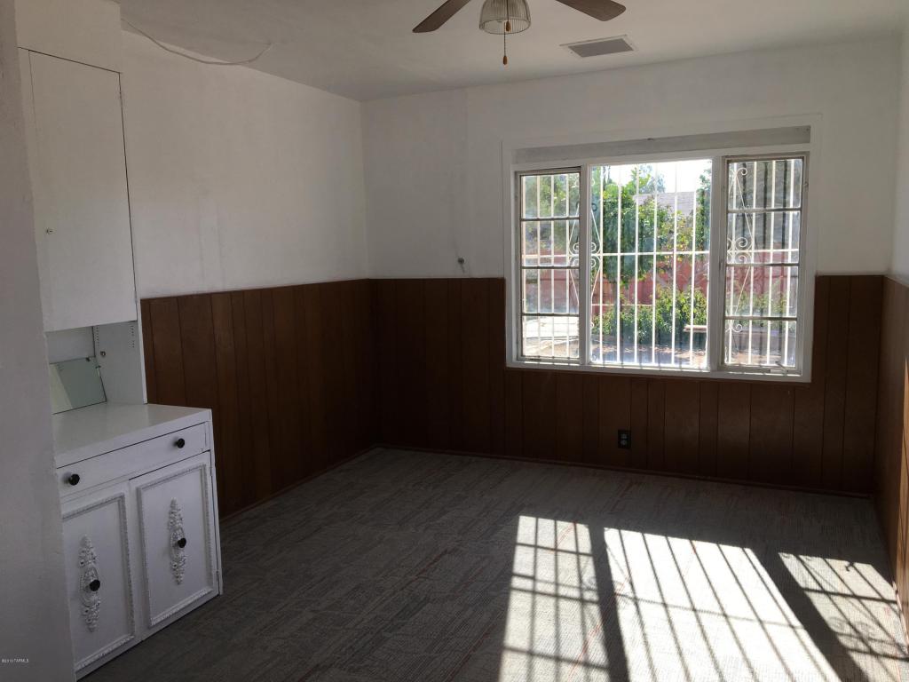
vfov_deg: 48.2
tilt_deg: -6.1
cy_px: 341
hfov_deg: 61.7
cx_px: 454
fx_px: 762
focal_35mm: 29
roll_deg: +0.8
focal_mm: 4.15
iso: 25
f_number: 2.2
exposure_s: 1/420
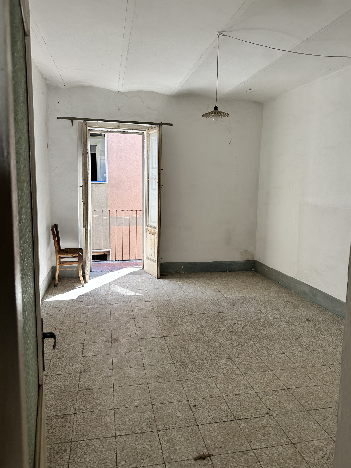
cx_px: 179
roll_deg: -1.9
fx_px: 338
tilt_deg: -7.1
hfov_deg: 54.9
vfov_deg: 69.4
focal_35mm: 25
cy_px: 226
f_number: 1.78
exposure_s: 1/303
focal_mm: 6.86
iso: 80
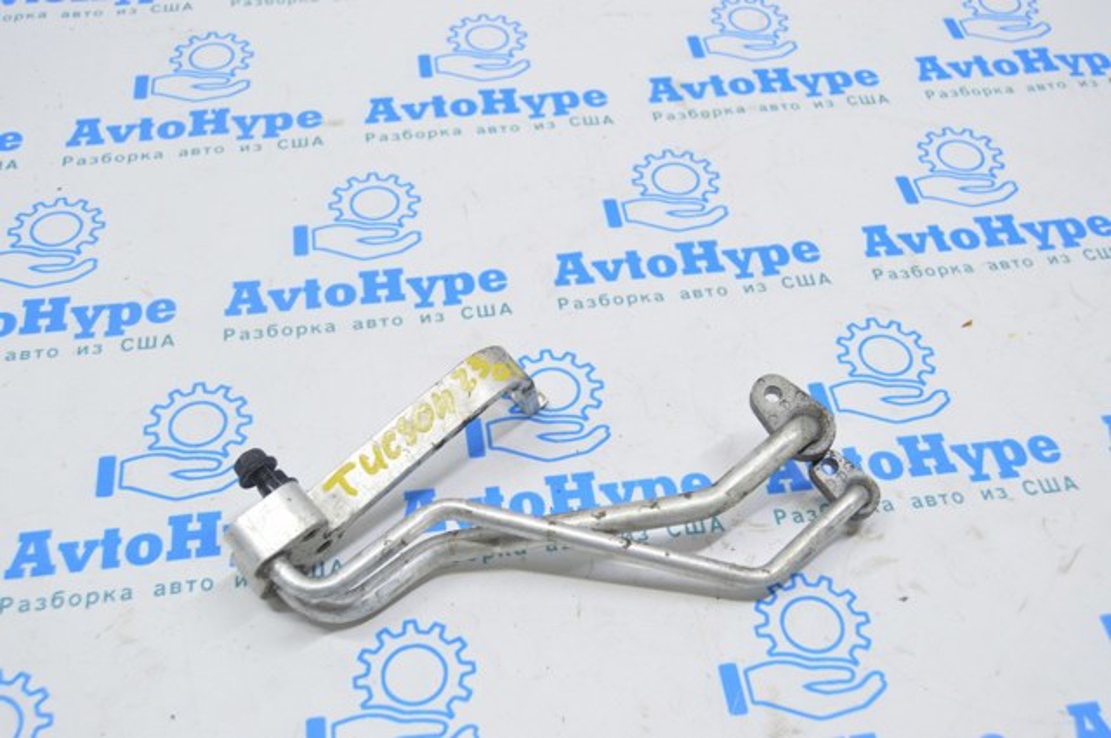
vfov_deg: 34.1
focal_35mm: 39
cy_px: 369
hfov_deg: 49.6
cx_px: 556
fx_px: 1202
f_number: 5.6
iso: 400
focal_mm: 26
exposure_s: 1/20
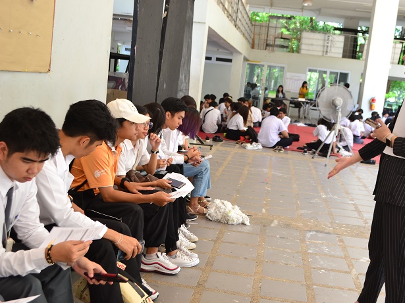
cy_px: 159
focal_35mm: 45
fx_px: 526
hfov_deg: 42.0
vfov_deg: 32.2
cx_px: 227
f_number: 4.5
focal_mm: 24
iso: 400
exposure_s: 1/80
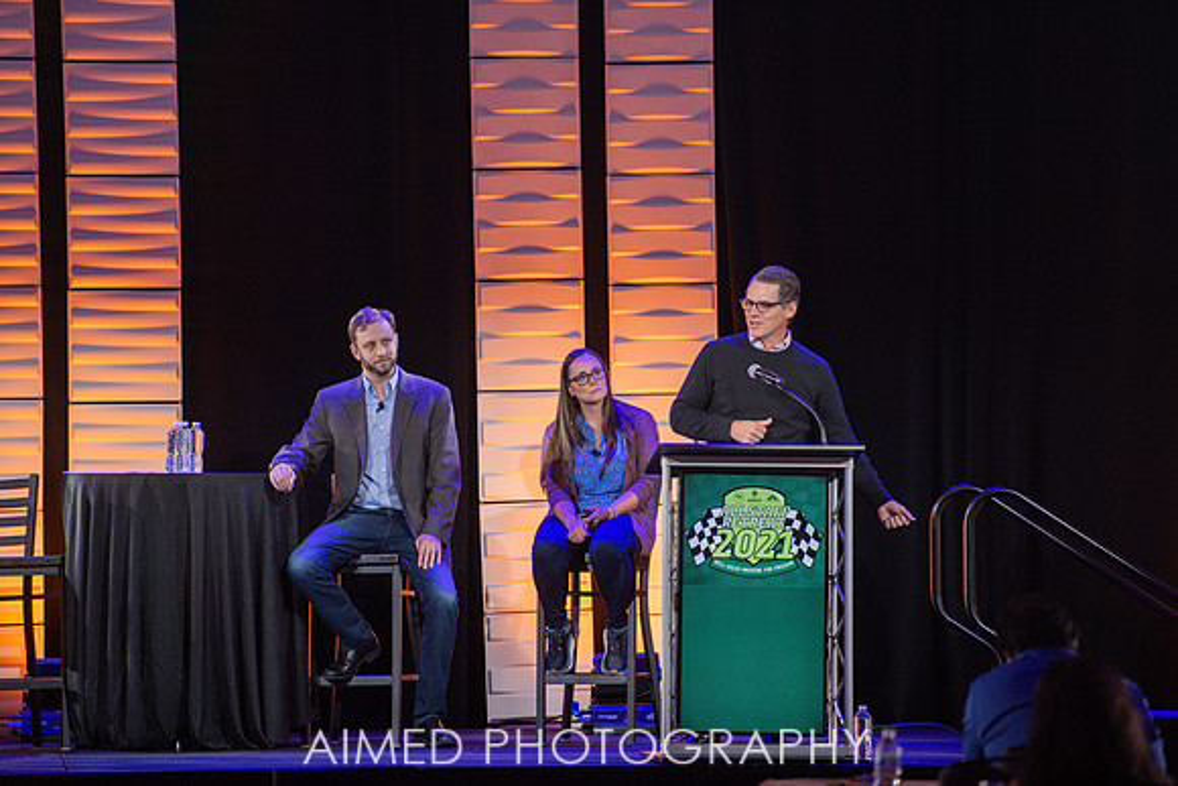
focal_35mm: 203
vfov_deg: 6.8
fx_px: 6629
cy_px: 393
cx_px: 593
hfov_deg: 10.2
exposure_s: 1/250
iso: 500
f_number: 3.2
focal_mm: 200
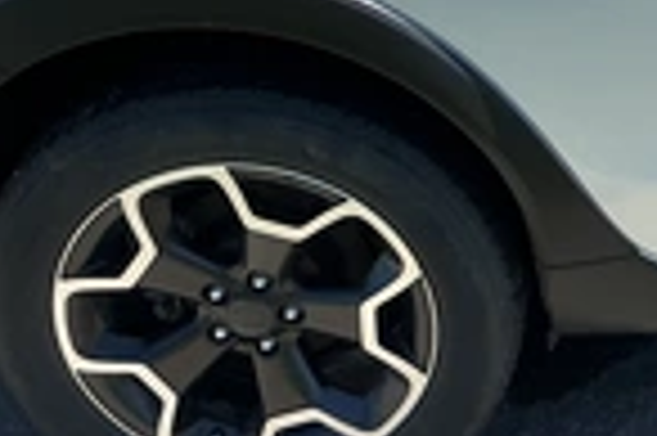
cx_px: 680
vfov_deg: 16.0
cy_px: -162
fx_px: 1458
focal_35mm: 80
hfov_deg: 24.1
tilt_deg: -19.7
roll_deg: +1.8
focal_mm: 3
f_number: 1.8
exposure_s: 1/1377
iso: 25
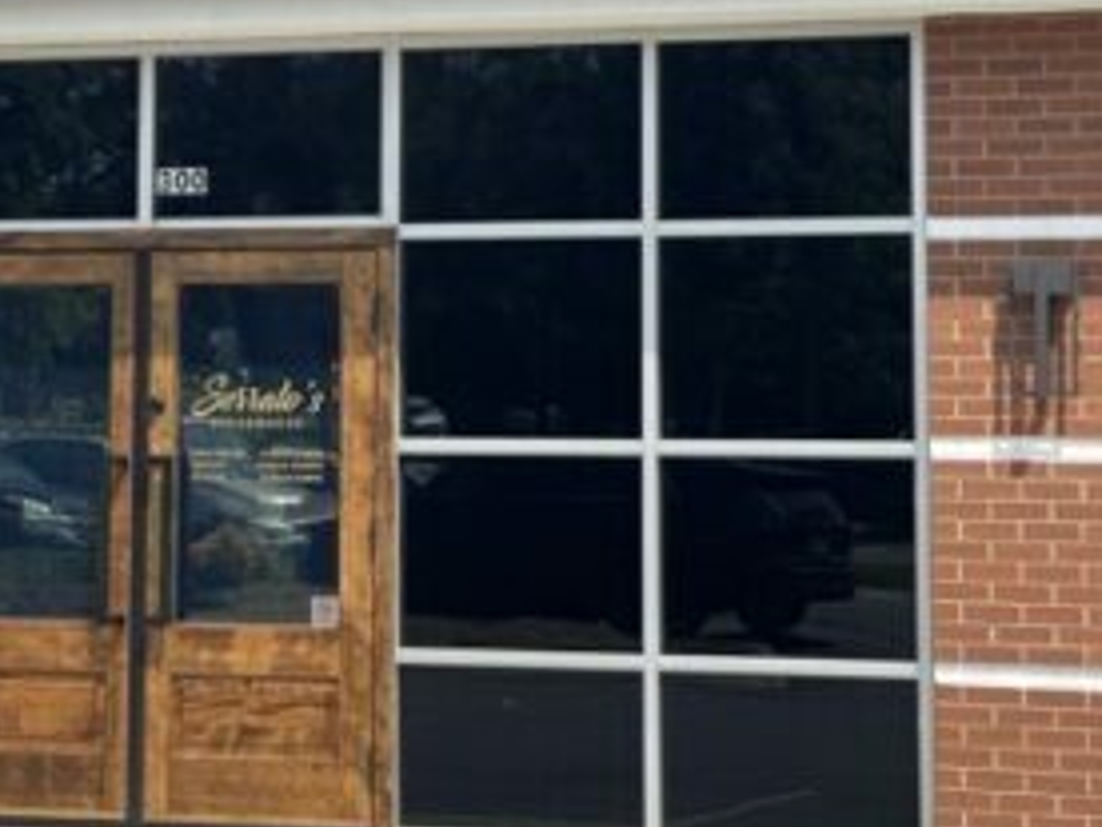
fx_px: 4170
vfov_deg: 11.2
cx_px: 264
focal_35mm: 131
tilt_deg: +8.3
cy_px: -12
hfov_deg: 15.0
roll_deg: -0.2
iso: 25
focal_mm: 6
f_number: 2
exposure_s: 1/940
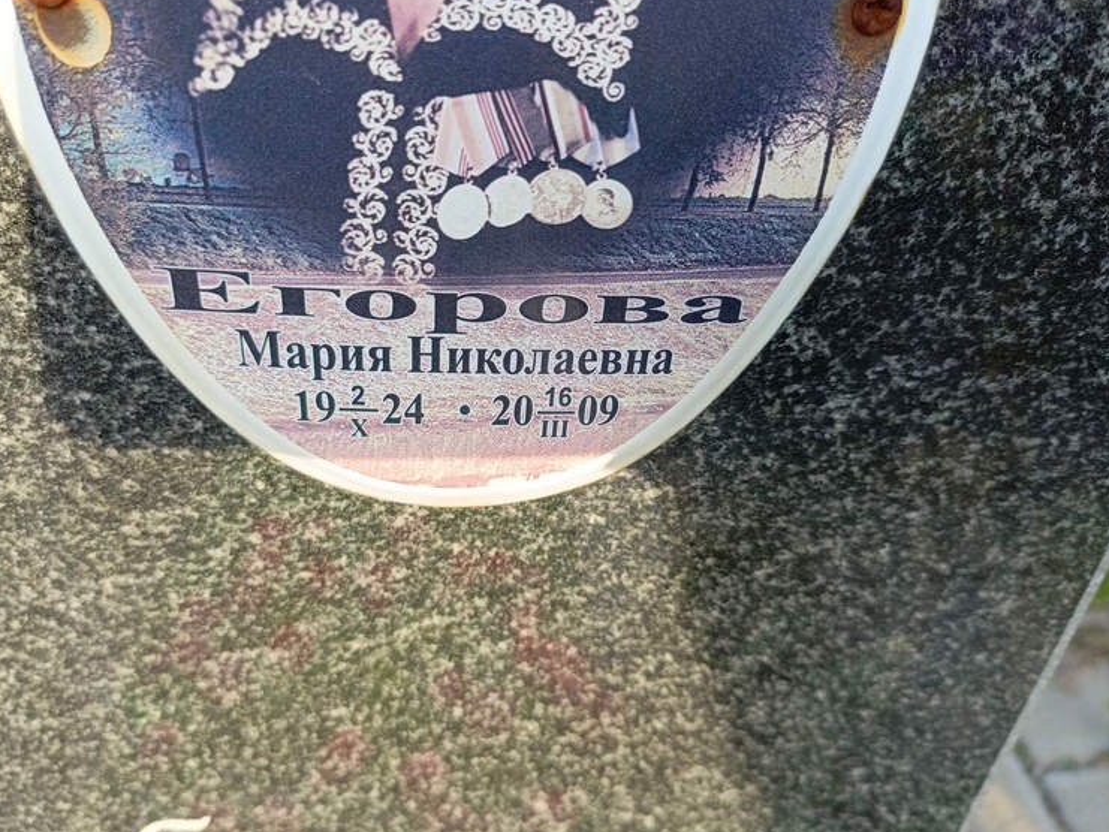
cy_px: 404
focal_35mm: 27
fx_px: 865
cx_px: 515
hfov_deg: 65.2
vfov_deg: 51.4
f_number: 1.69
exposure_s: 1/137
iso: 112
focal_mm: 4.76
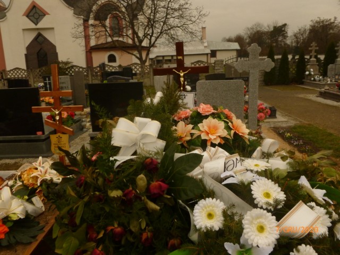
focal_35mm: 28
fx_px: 275
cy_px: 128
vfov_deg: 49.7
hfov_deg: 63.4
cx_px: 170
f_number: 3.3
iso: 200
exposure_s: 1/200
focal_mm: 5
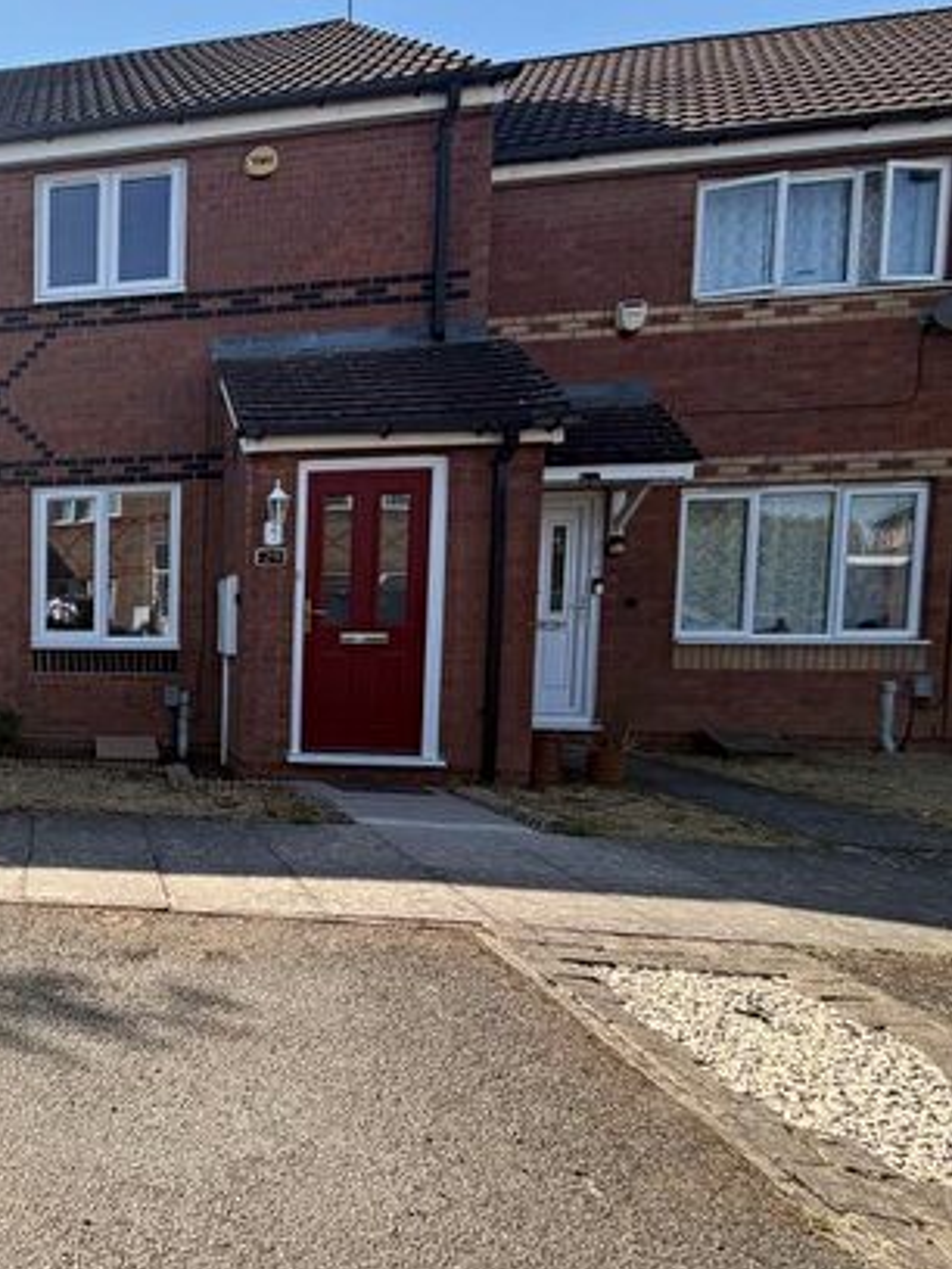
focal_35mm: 24
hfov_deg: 42.3
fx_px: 880
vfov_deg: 71.6
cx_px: -134
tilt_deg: -3.1
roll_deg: +1.0
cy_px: 664
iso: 40
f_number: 2.2
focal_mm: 2.22
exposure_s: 1/770
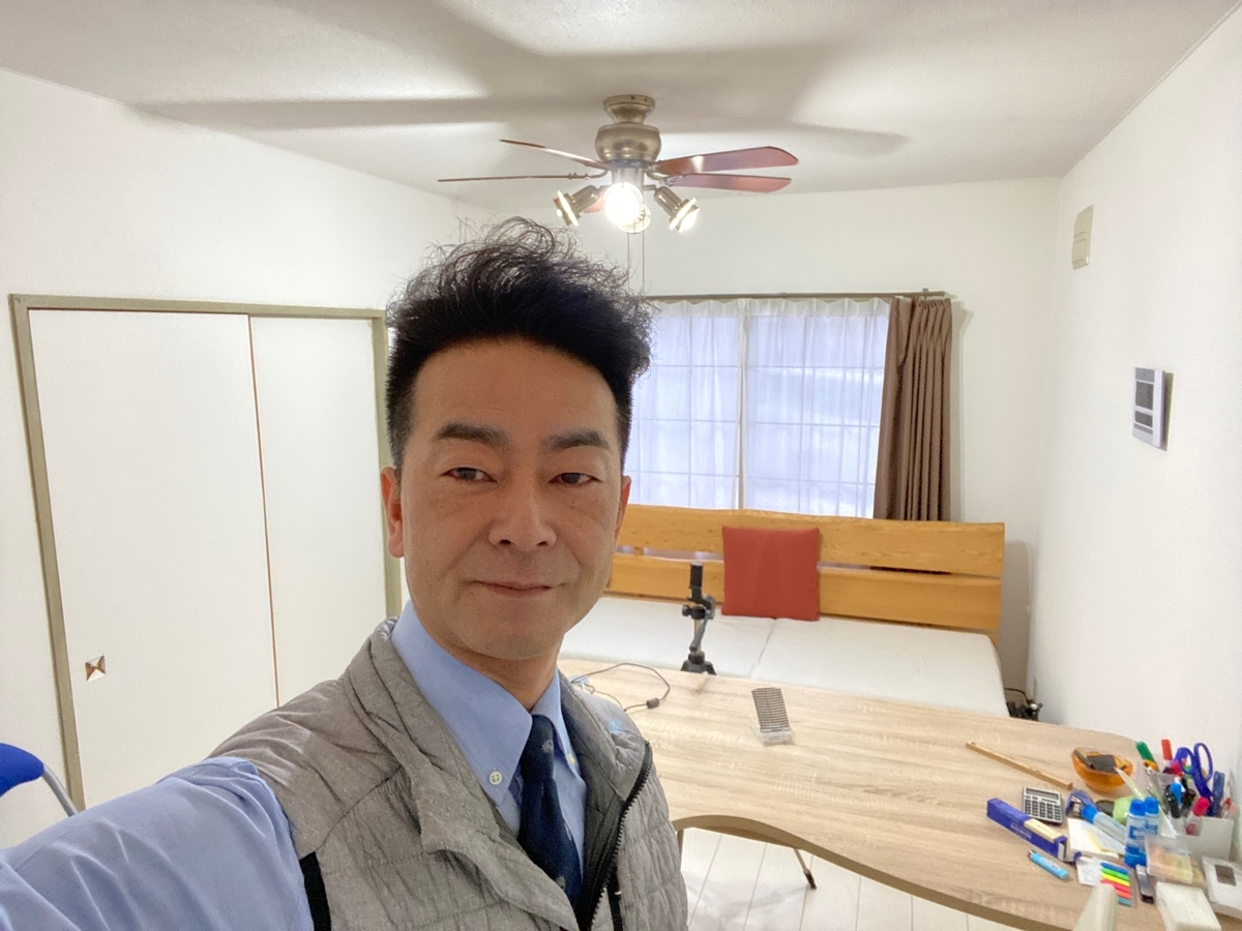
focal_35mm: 23
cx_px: 621
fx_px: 825
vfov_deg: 58.9
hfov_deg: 73.9
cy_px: 466
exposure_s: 1/33
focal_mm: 2.71
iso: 250
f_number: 2.2
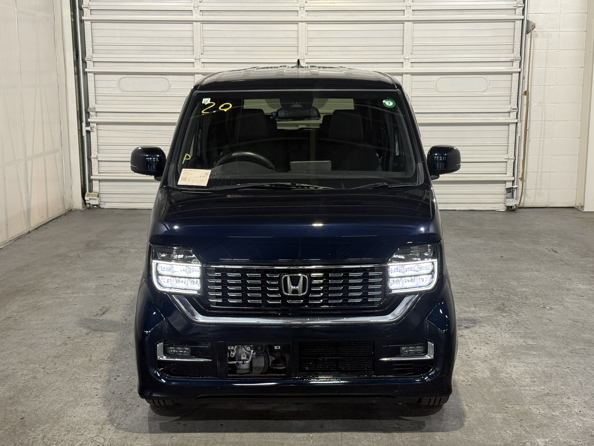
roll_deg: -0.2
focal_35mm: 48
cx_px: 297
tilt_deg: -10.3
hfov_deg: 39.7
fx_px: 824
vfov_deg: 30.3
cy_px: 223
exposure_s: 1/60
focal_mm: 6.76
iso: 125
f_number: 1.78
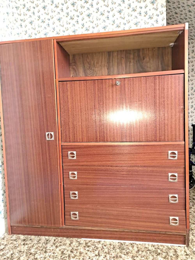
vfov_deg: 71.6
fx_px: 180
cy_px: 130
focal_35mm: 24
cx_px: 98
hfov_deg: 56.8
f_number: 1.8
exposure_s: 1/20
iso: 640
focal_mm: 5.23
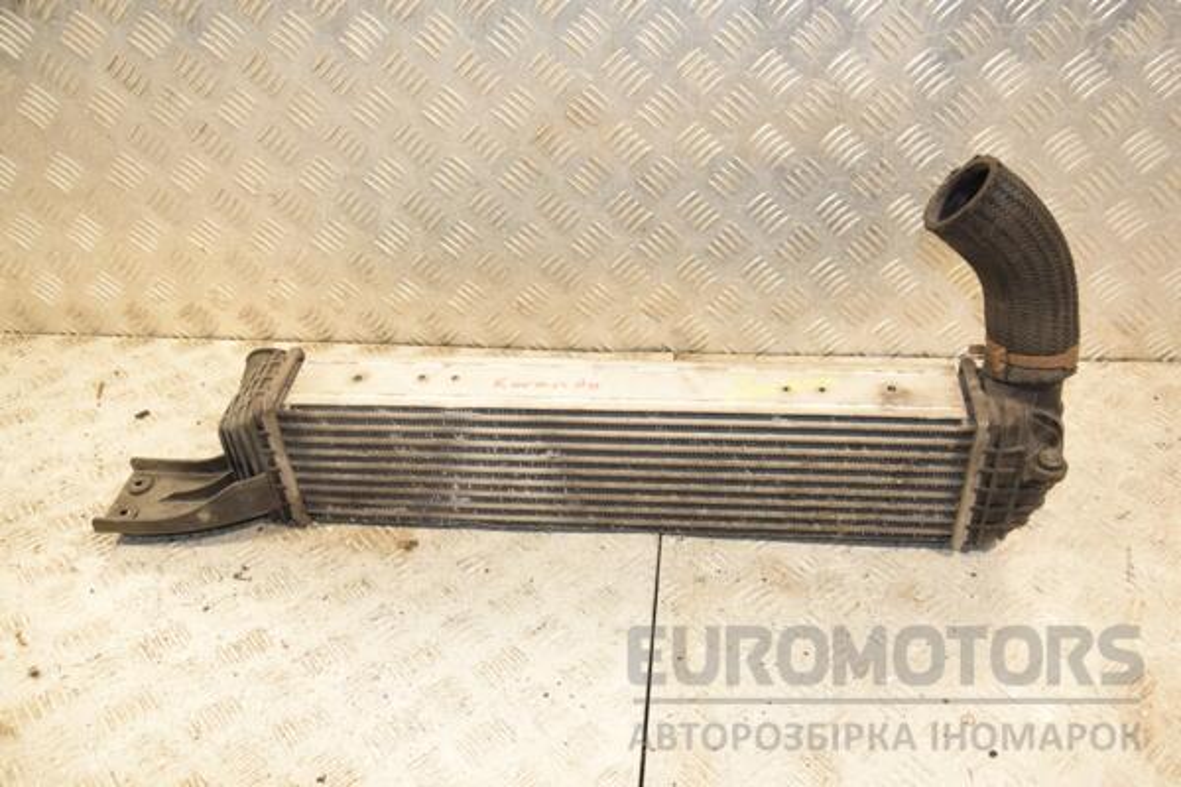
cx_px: 590
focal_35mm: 33
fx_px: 1082
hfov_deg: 57.2
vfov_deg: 40.0
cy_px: 394
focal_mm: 22
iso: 800
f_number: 5.6
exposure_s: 1/200
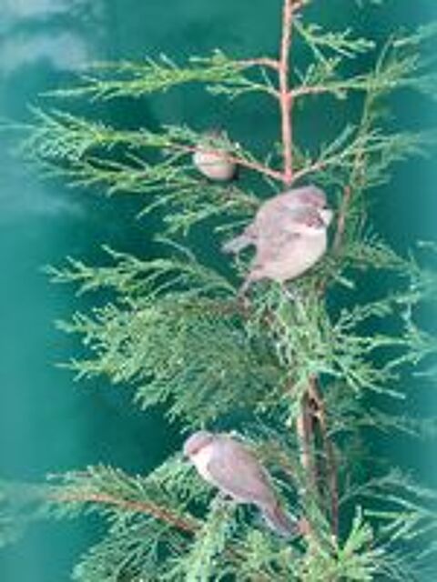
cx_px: 218
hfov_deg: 19.4
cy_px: 291
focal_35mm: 76
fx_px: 1279
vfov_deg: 25.7
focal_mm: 7.12
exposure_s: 1/50
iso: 500
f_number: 2.4
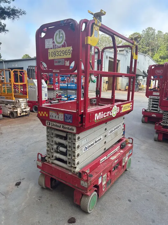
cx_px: 84
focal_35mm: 26
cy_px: 112
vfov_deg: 67.3
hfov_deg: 53.1
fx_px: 168
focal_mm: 5.96
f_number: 1.6
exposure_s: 1/393
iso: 50
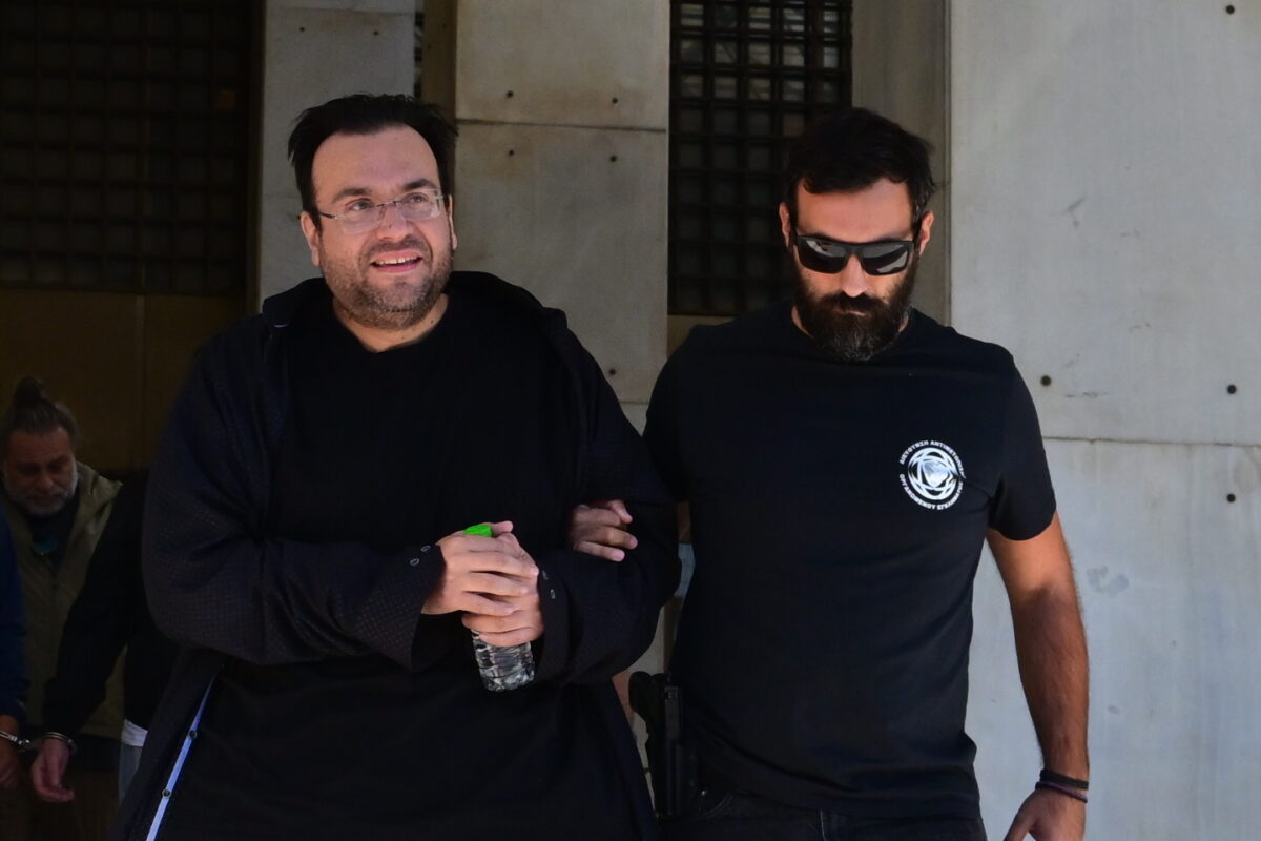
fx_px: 1471
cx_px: 630
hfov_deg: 46.4
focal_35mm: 42
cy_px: 420
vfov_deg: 31.9
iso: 1000
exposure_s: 1/800
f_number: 7.1
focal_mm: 28
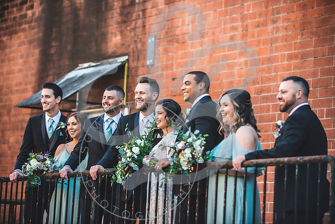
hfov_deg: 17.6
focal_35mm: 116
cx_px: 168
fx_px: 1080
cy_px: 112
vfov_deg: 11.8
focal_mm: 116
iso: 640
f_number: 2.8
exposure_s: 1/640
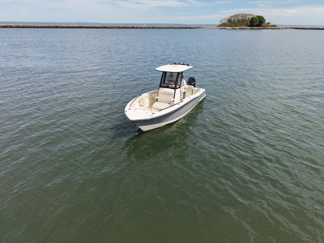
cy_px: 122
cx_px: 162
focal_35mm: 24
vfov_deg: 56.8
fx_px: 225
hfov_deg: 71.6
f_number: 1.8
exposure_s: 1/240
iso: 100
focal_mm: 8.67
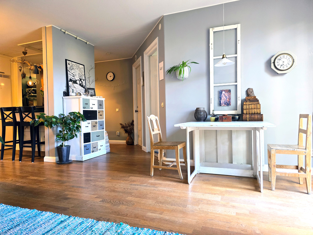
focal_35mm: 23
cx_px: 156
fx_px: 208
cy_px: 118
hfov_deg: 73.9
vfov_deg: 58.9
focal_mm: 6.3
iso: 640
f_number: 1.7
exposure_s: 1/100
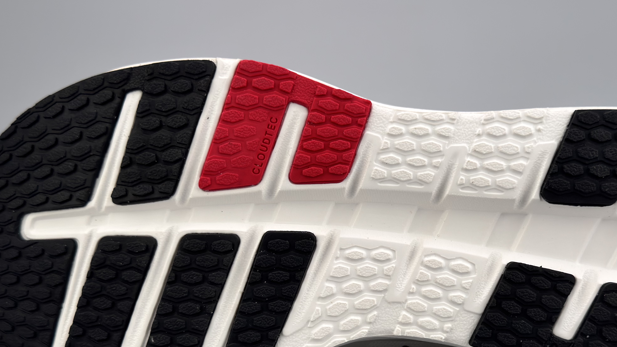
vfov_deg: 21.7
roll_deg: +1.1
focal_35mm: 55
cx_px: 373
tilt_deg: -2.3
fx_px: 900
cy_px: 238
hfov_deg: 37.7
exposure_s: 1/576
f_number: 1.78
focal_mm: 6.76
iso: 100
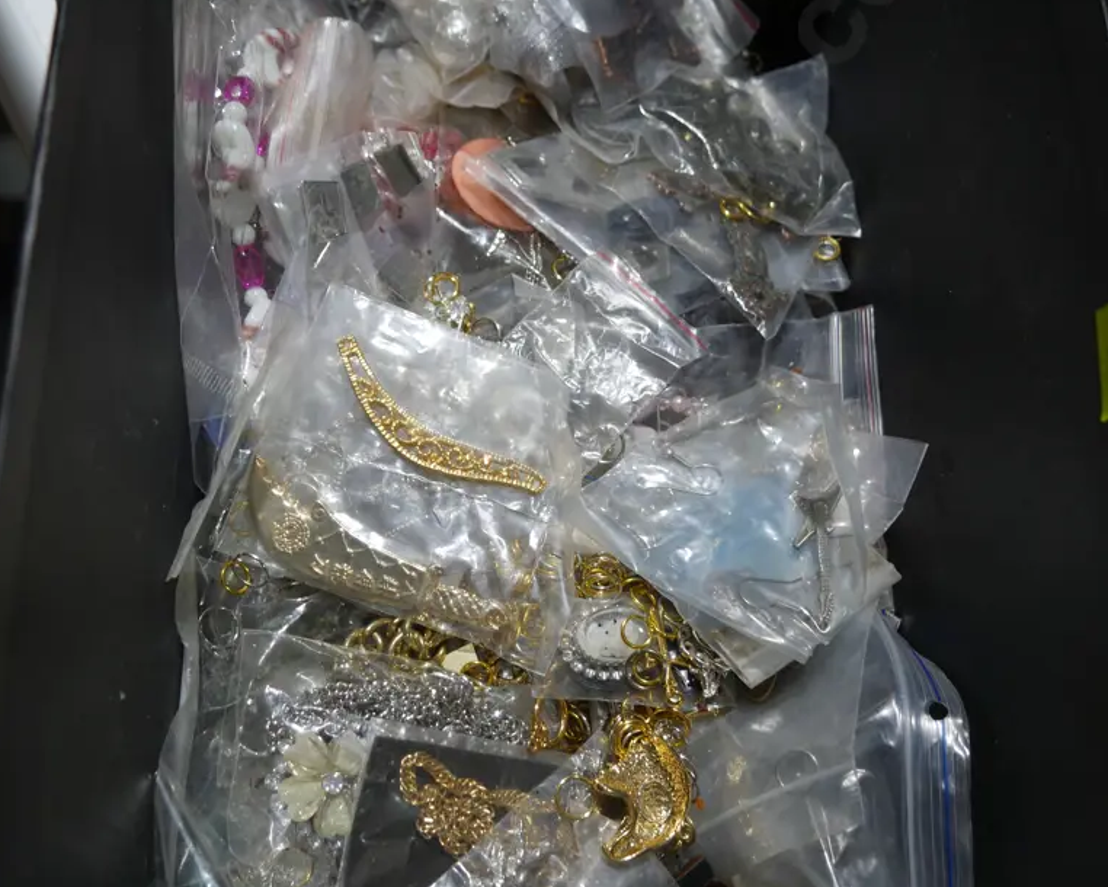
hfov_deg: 43.8
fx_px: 1378
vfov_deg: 35.7
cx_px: 552
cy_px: 400
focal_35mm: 42
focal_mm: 16
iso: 200
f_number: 3.6
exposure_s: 1/100
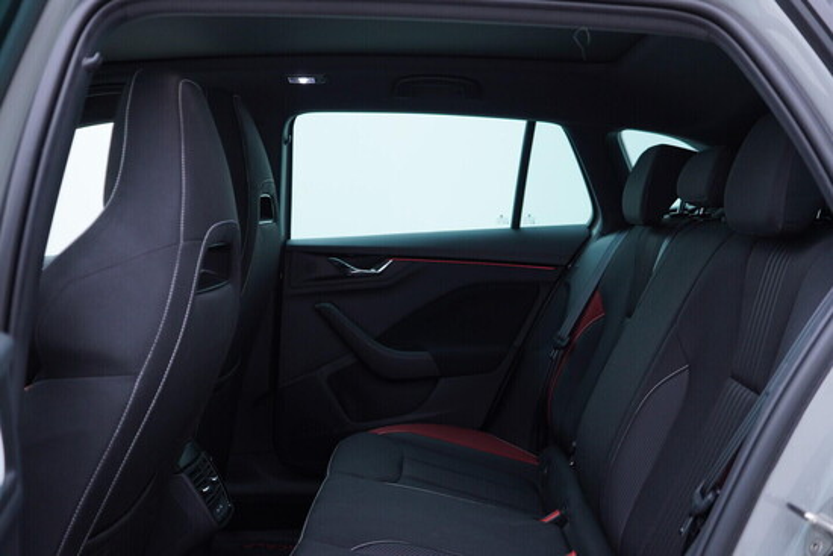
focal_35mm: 36
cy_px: 278
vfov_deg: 36.9
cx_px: 416
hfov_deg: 53.1
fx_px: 833
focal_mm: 24
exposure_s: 1/40
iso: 125
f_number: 2.8
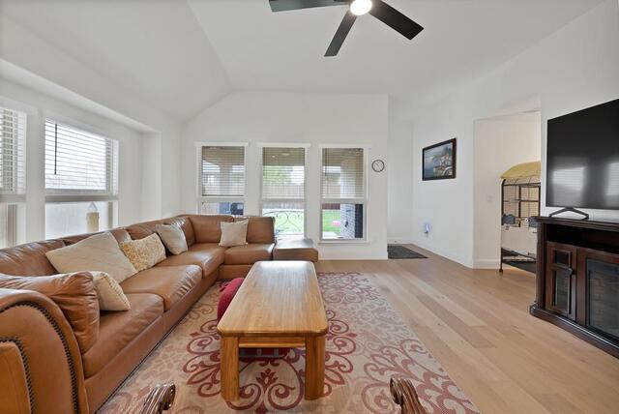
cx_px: 310
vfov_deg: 90.1
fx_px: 207
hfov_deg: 112.6
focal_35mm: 12
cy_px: 207
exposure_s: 1
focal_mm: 12
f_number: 9
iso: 640
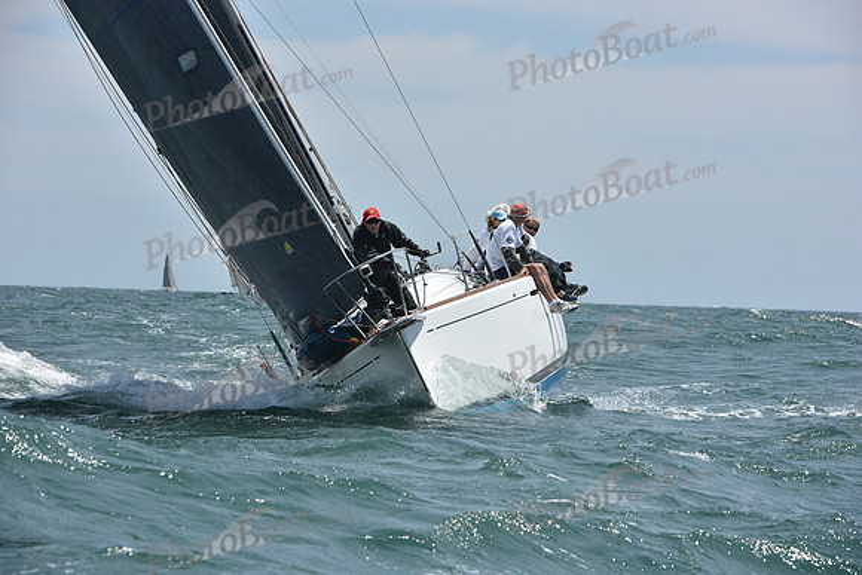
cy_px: 288
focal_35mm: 145
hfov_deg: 14.2
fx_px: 3473
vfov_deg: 9.5
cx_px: 431
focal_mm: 145
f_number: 8
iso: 250
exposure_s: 1/1250
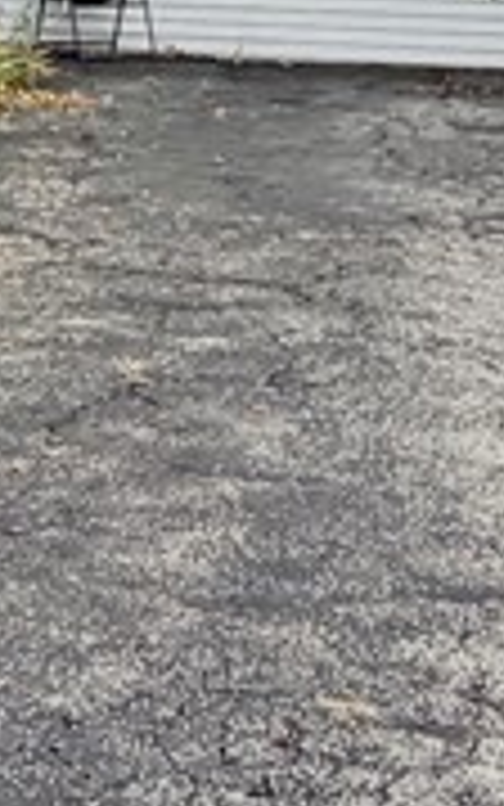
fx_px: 1867
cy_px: -389
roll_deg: -0.7
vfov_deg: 20.8
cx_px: -693
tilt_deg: +2.0
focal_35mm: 85
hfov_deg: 12.3
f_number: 2.2
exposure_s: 1/613
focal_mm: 2.22
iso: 40
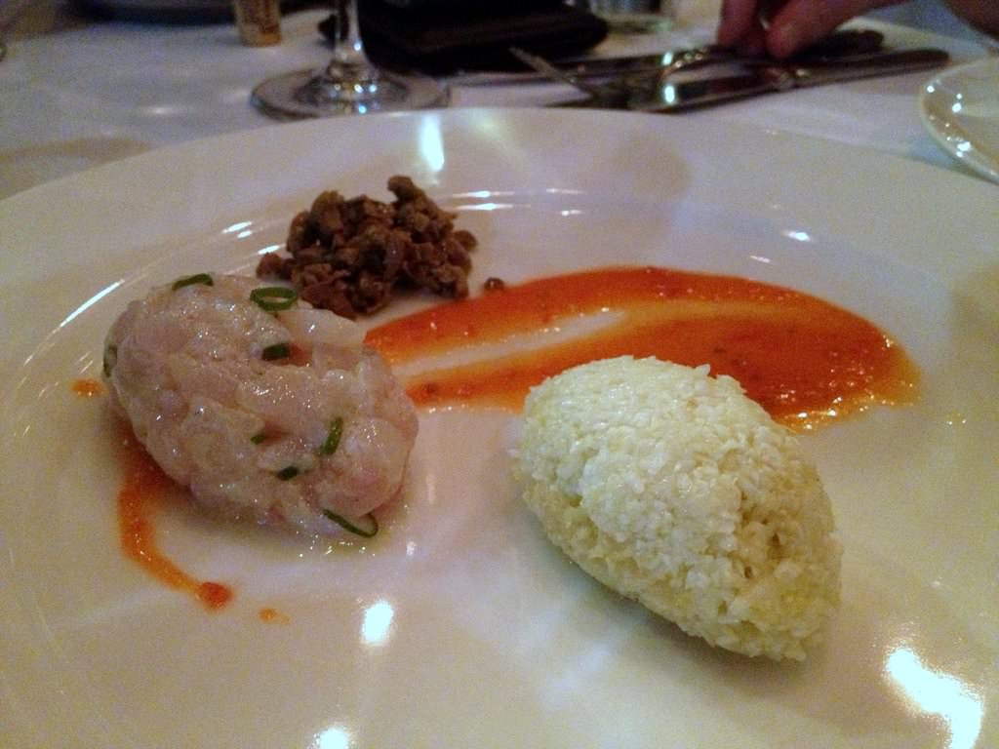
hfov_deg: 52.6
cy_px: 374
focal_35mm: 35
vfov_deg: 40.7
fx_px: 1010
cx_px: 500
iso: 800
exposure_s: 1/15
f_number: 2.4
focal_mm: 4.28
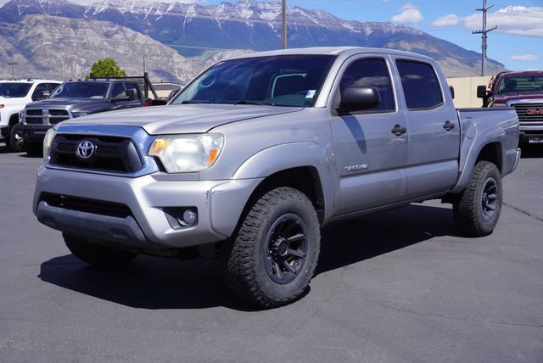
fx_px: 657
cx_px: 272
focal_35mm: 44
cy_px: 182
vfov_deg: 30.9
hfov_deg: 44.9
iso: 100
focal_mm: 29
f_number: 11
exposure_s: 1/160
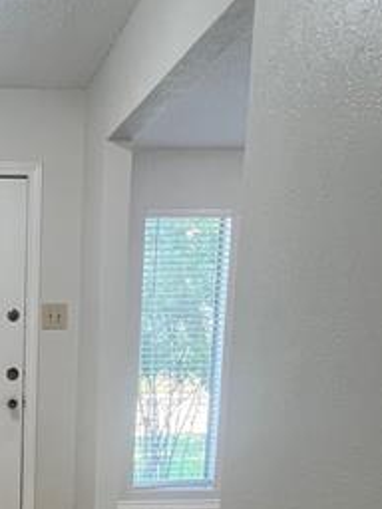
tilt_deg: -10.0
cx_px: -34
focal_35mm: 39
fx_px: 574
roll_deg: -0.2
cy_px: 457
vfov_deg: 43.7
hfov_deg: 32.6
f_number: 1.8
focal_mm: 1.57
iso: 200
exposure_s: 1/120
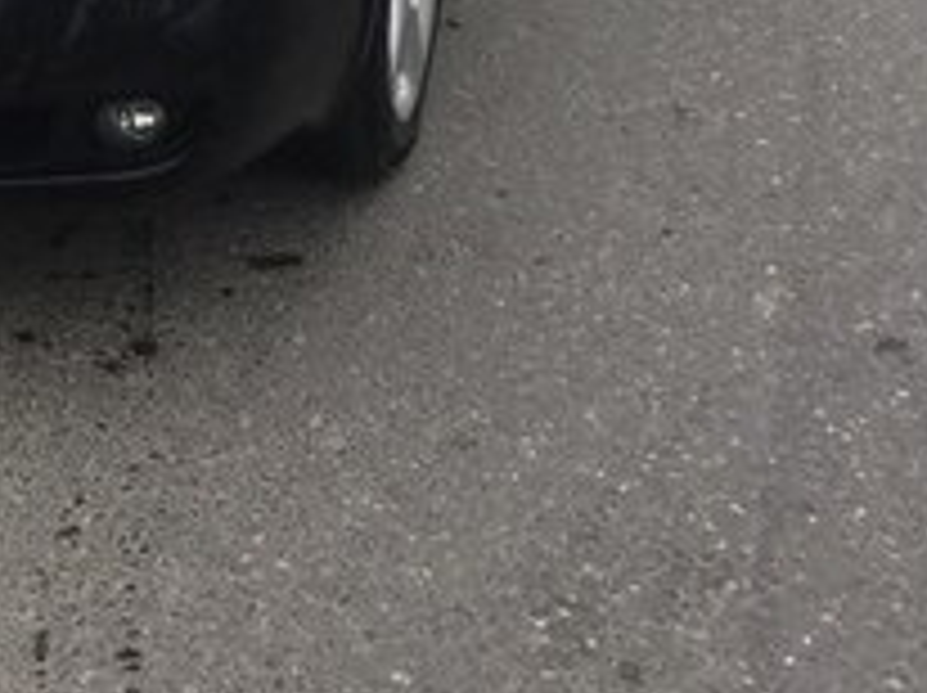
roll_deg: -0.3
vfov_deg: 15.0
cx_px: -122
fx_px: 2488
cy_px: -272
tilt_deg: -16.0
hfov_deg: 20.1
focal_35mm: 93
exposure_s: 1/353
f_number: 2.2
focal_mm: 4.15
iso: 32
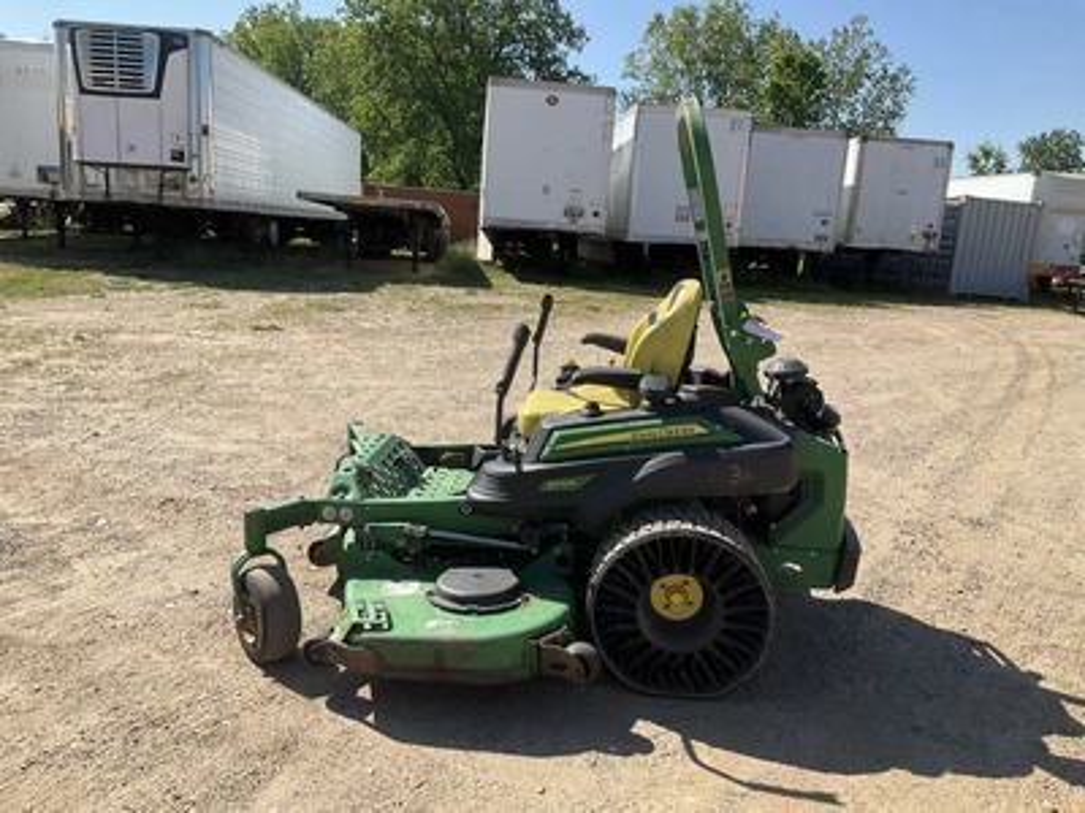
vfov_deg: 48.2
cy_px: 406
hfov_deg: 61.7
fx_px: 909
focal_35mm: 29
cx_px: 542
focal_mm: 3
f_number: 1.8
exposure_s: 1/1412
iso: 25
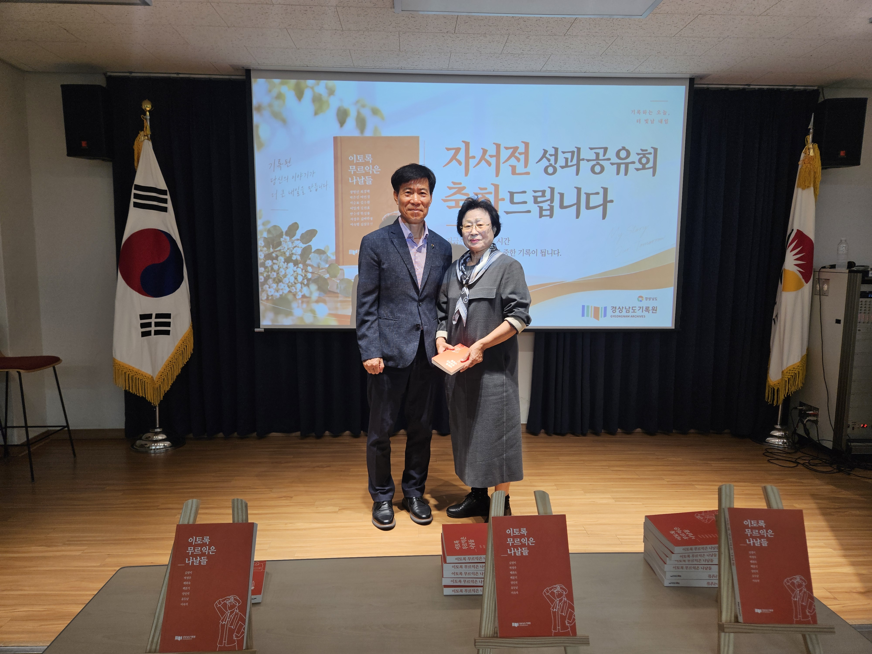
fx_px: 579
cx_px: 436
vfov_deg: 58.9
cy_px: 327
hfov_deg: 73.9
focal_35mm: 23
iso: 32
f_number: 1.8
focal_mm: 5.4
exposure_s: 1/120
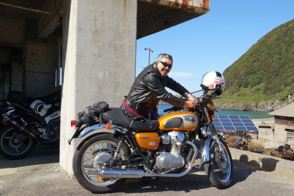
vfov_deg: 40.0
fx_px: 269
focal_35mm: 33
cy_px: 98
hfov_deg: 57.2
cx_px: 147
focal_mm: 22
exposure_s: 1/125
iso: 100
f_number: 10
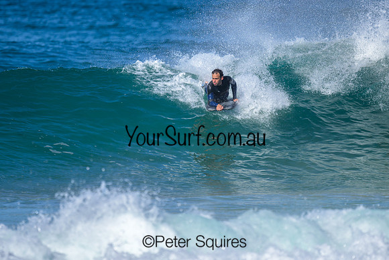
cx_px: 178
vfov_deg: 1.5
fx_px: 9604
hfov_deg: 2.3
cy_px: 129
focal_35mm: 889
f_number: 6.3
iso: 280
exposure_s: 1/2000
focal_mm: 800
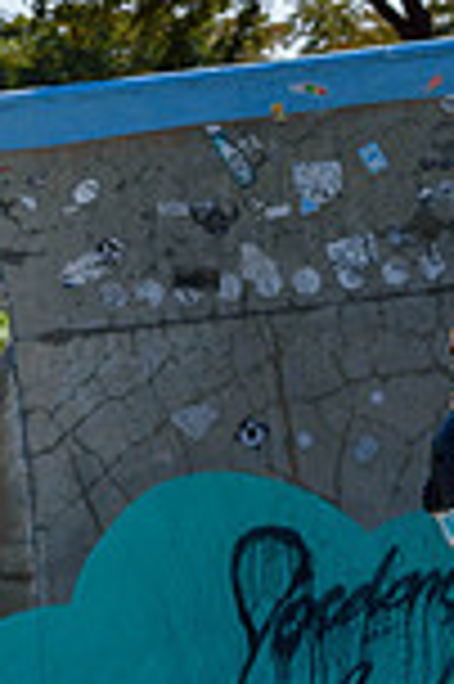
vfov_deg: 6.6
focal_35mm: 311
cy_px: 958
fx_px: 5896
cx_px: 656
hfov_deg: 4.4
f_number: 7.1
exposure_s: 1/800
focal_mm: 70
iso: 200
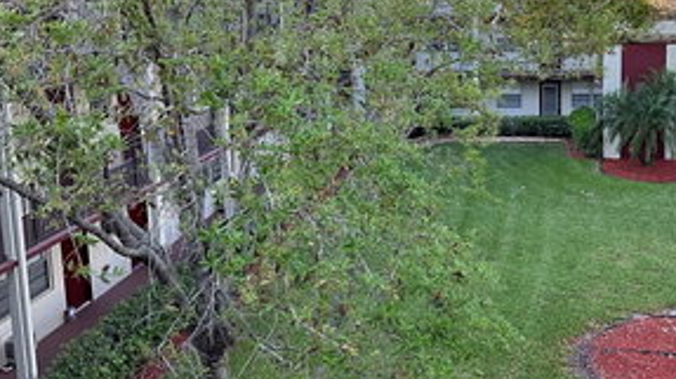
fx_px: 842
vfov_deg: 25.2
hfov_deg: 43.0
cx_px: 465
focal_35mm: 47
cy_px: 111
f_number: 1.8
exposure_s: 1/130
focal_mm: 3
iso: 25
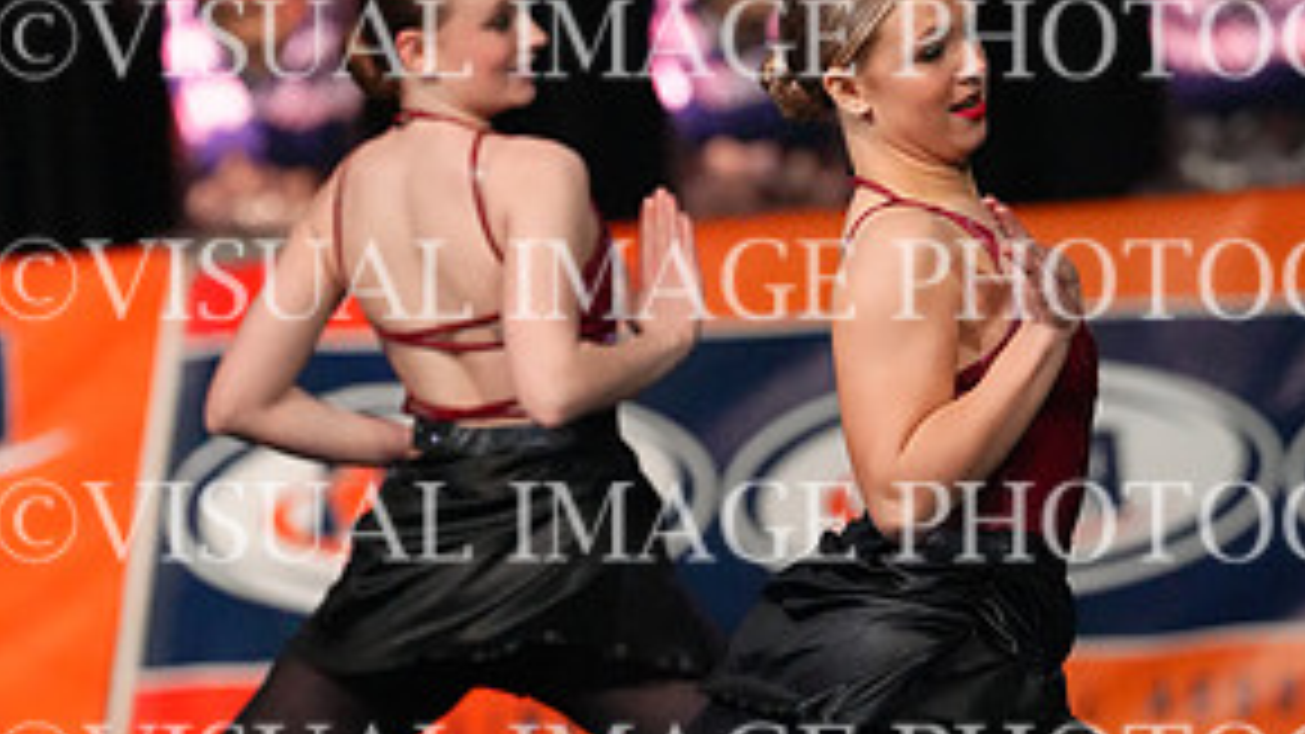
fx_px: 21727
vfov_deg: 1.9
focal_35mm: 628
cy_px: 401
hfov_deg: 3.4
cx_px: 862
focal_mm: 300
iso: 16000
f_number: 3.5
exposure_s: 1/1250
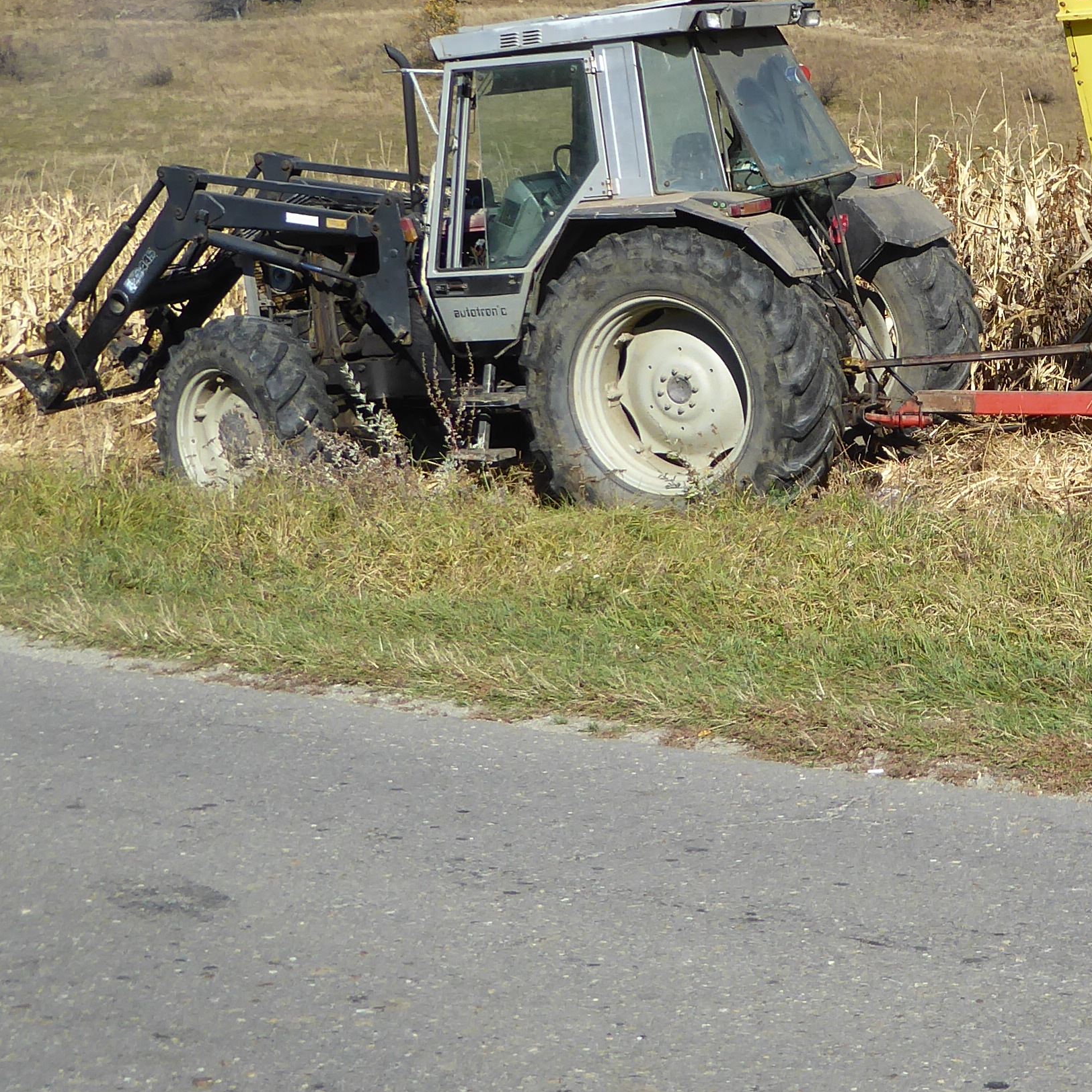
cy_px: 284
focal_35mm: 74
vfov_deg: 23.1
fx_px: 2641
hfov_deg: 22.6
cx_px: 1054
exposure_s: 1/640
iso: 80
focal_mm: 5.8
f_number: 3.6
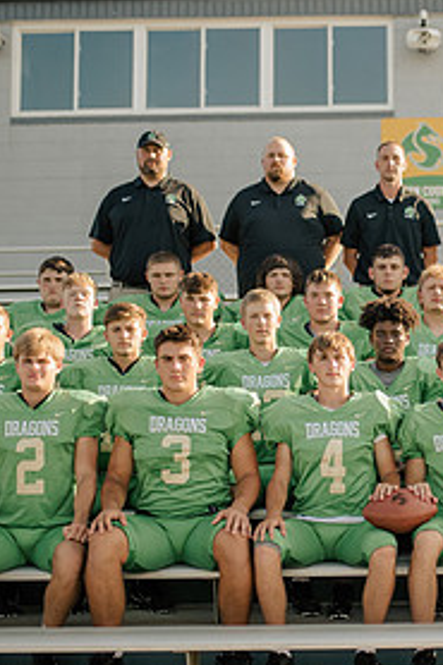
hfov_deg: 18.3
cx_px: 405
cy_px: 341
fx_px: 1349
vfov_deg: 27.7
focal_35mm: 73
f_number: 3.5
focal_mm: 35
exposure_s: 1/2500
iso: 160
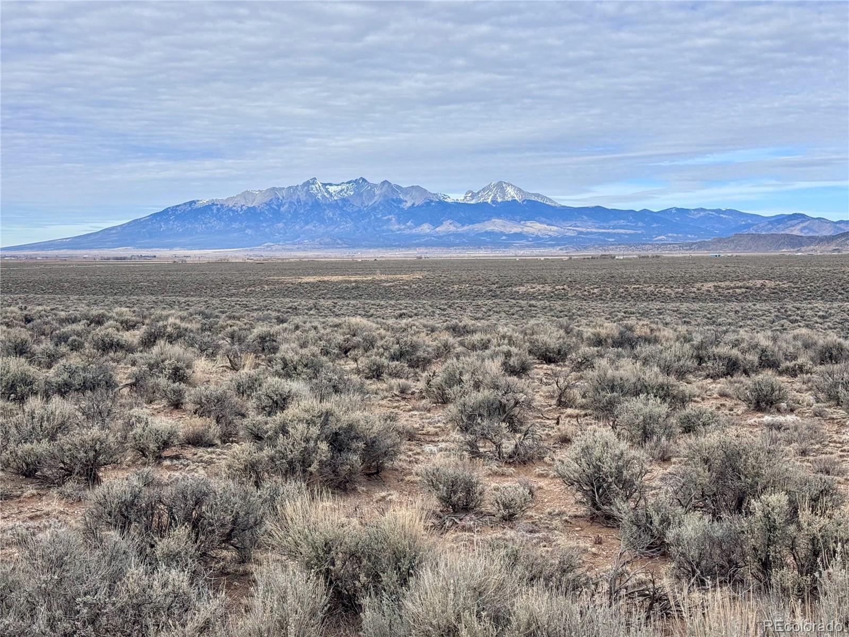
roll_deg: -0.7
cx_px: 424
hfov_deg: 39.7
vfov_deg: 30.3
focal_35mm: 48
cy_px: 318
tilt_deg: -4.2
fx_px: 1177
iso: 64
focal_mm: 6.76
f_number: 1.78
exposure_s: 1/3817
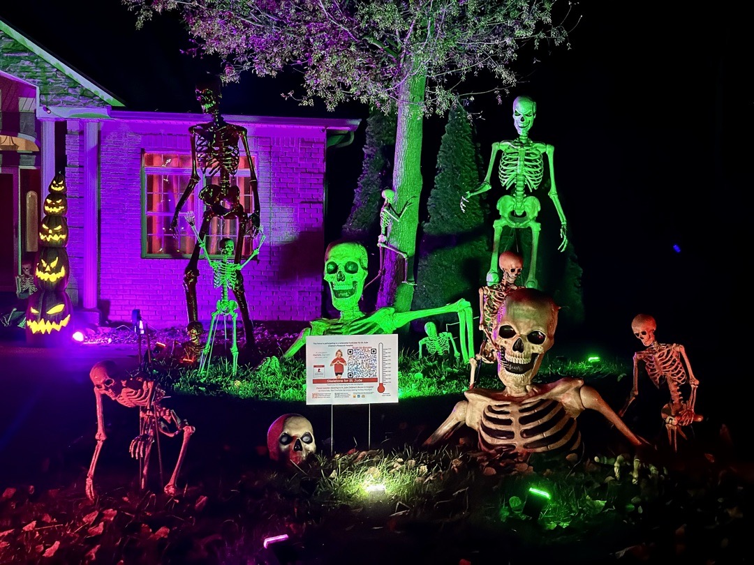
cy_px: 282
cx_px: 377
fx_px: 1046
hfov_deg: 39.7
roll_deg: -0.7
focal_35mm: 48
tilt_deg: -1.9
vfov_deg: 30.3
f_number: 1.78
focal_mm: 6.86
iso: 1000
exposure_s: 1/28
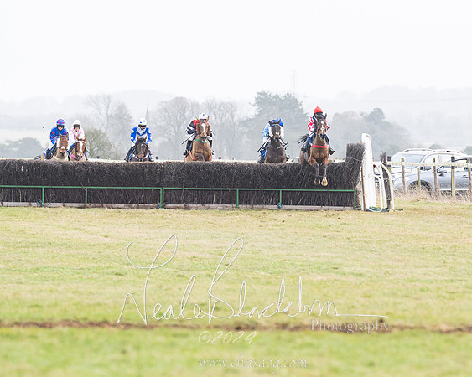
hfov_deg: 4.4
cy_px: 190
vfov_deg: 3.5
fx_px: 6156
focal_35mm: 441
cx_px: 308
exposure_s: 1/800
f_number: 4
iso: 400
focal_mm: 200
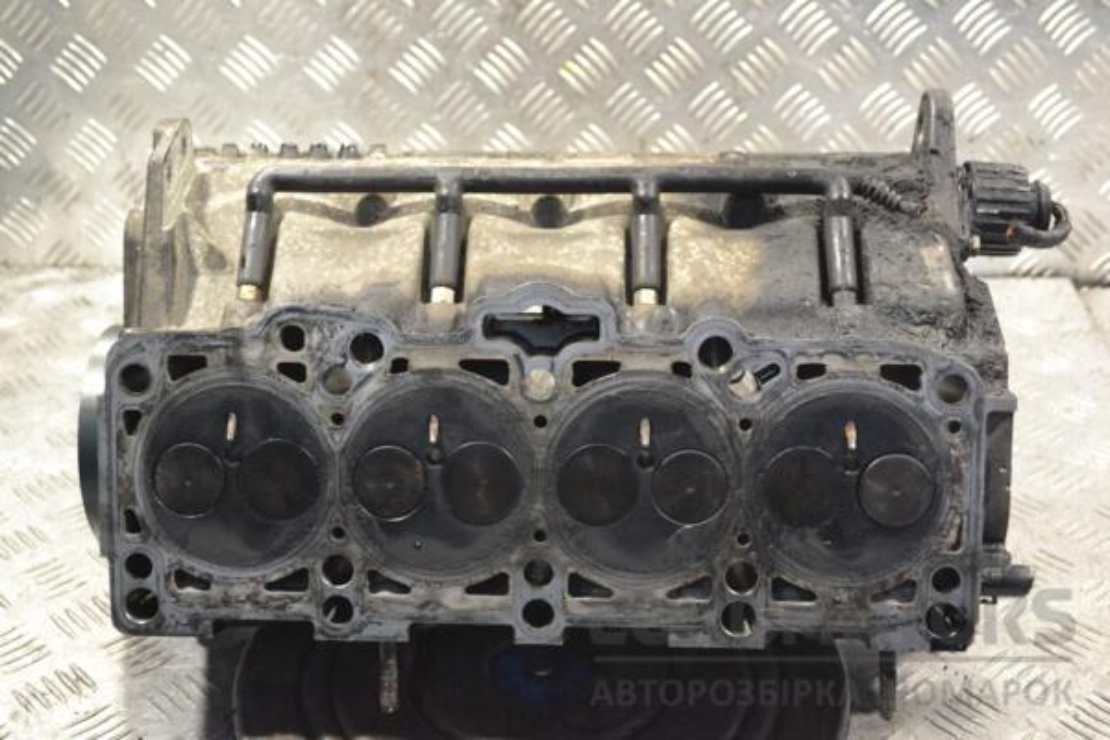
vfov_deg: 26.5
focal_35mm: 51
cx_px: 555
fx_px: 1572
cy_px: 370
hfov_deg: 38.9
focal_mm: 34
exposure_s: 1/160
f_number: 7.1
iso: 3200
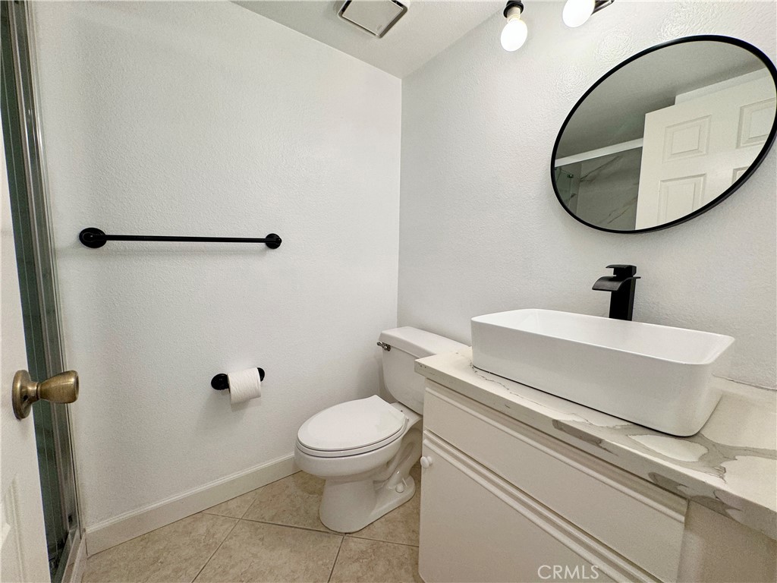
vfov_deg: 85.7
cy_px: 292
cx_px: 388
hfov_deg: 102.1
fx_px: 314
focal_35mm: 14
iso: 100
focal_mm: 2.22
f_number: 2.2
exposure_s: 1/120
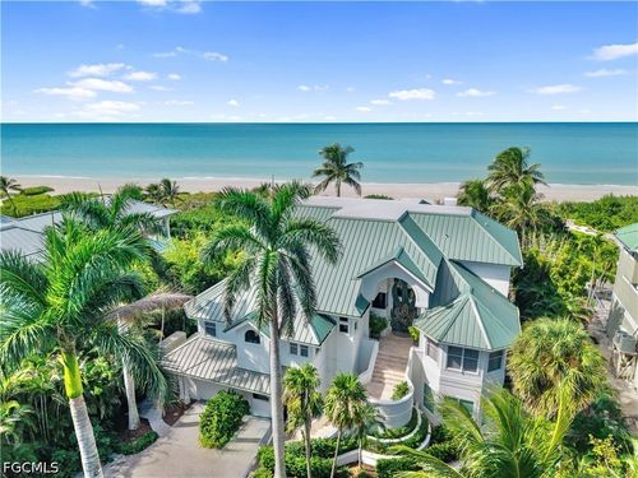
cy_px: 239
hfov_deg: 71.6
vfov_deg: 56.8
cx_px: 319
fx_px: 442
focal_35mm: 24
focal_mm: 8.67
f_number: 1.8
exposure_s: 1/500
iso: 100
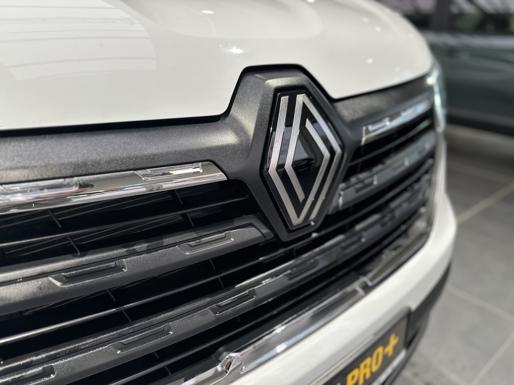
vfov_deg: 56.8
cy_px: 192
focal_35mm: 24
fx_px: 356
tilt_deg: -23.2
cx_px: 257
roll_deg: +0.6
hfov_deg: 71.6
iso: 200
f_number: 1.78
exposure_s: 1/100
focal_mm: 6.86
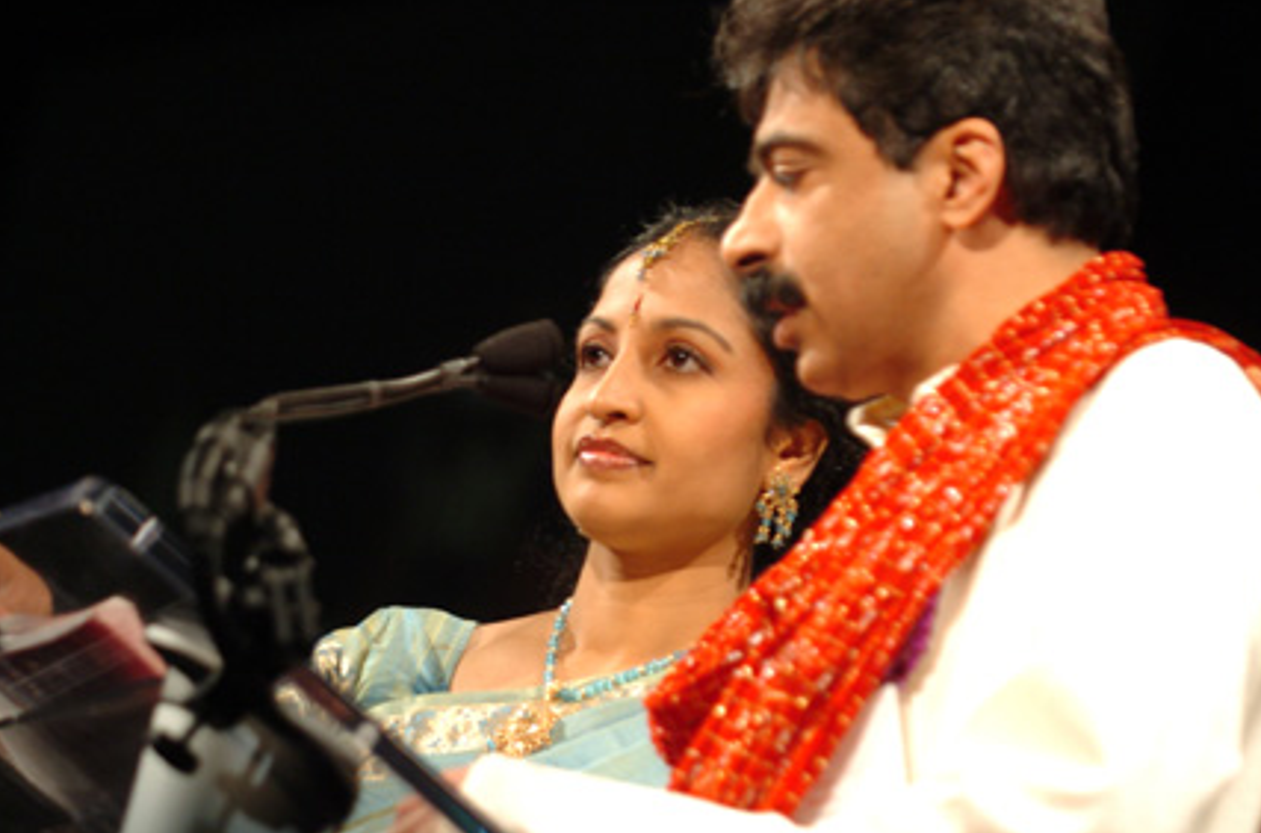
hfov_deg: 8.2
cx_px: 664
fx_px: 8836
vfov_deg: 5.4
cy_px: 409
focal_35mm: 253
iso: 400
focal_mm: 120
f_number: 2.8
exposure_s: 1/80
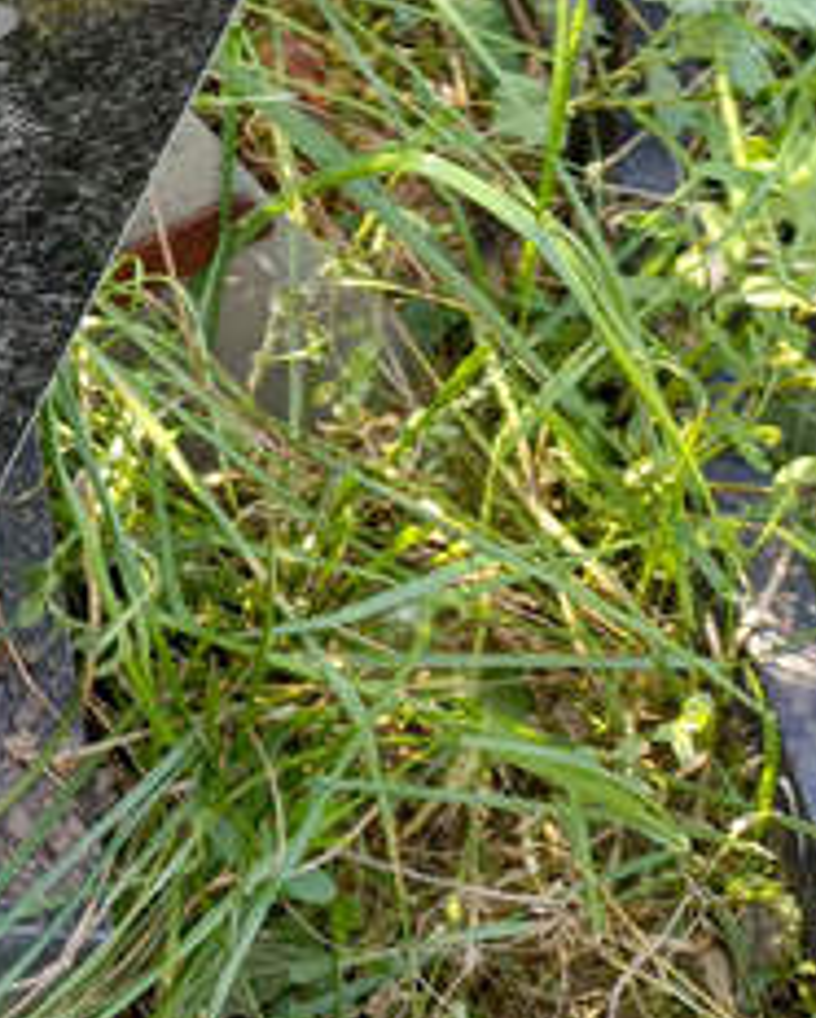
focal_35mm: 84
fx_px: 2532
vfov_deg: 21.2
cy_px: -197
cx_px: -658
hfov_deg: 15.6
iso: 227
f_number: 1.69
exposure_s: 1/120
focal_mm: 4.76
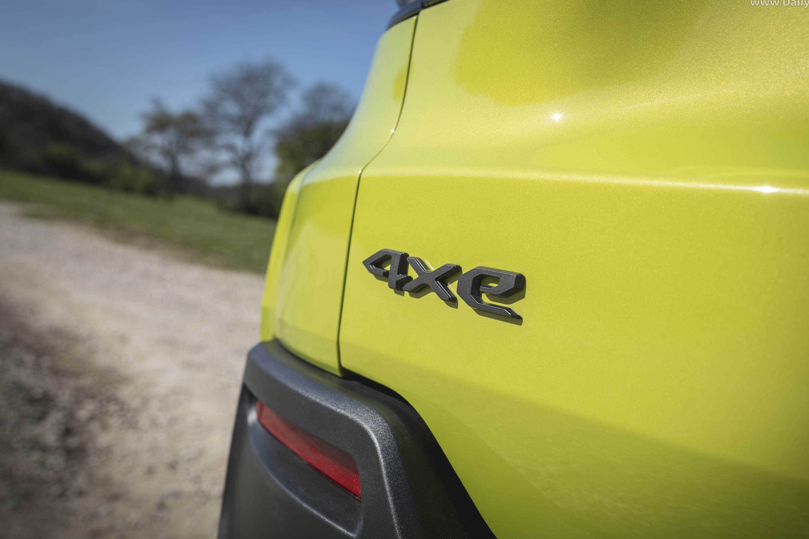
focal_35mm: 45
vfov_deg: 29.9
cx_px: 431
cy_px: 283
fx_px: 1011
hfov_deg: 43.6
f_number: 7.1
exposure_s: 1/400
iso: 64
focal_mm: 42
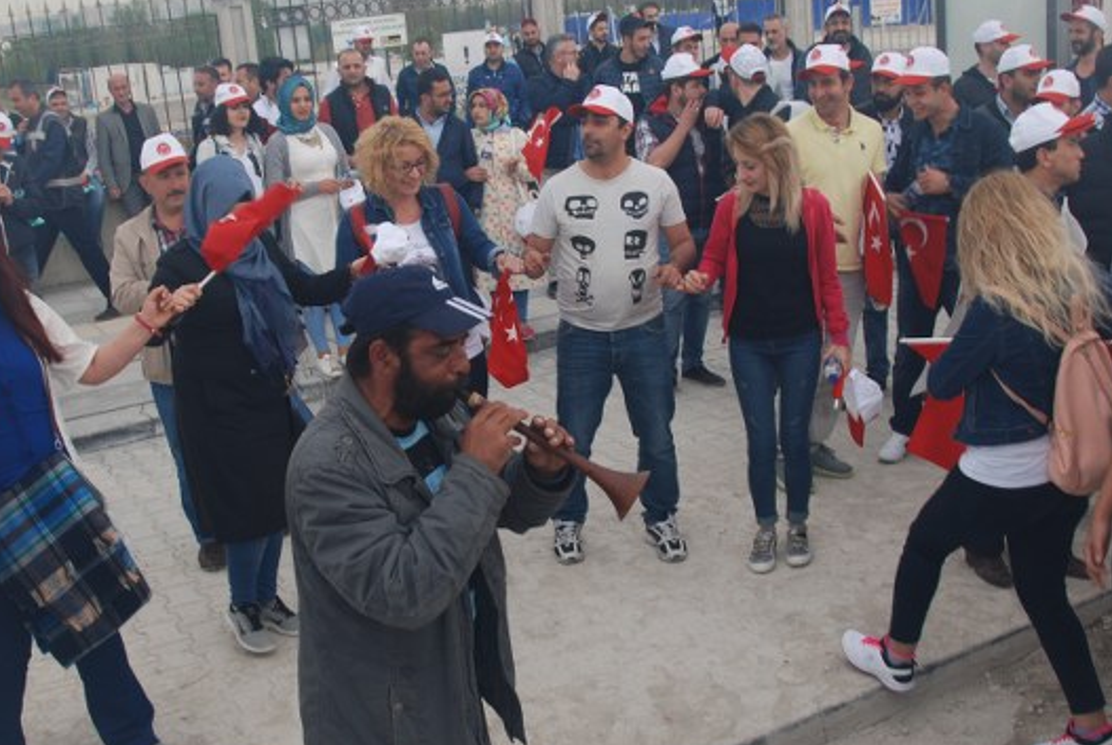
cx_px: 521
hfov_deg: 47.3
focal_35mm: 41
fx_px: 1268
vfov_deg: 32.7
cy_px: 388
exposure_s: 1/160
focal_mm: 18
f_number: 6.3
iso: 100
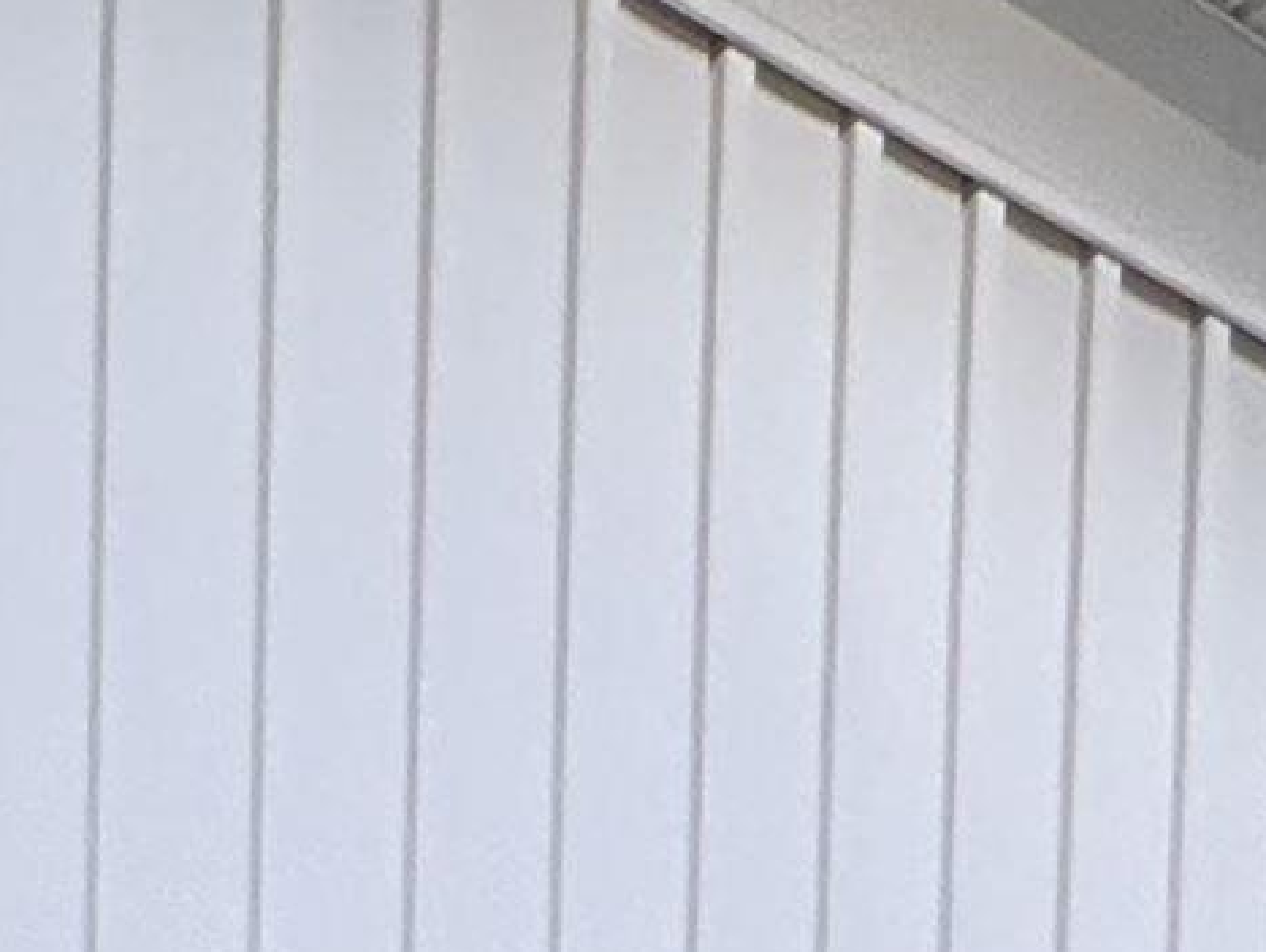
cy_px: 2943
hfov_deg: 15.4
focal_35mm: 92
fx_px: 3367
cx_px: -1502
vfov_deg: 10.6
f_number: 2.2
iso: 40
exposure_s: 1/99
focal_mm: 2.22
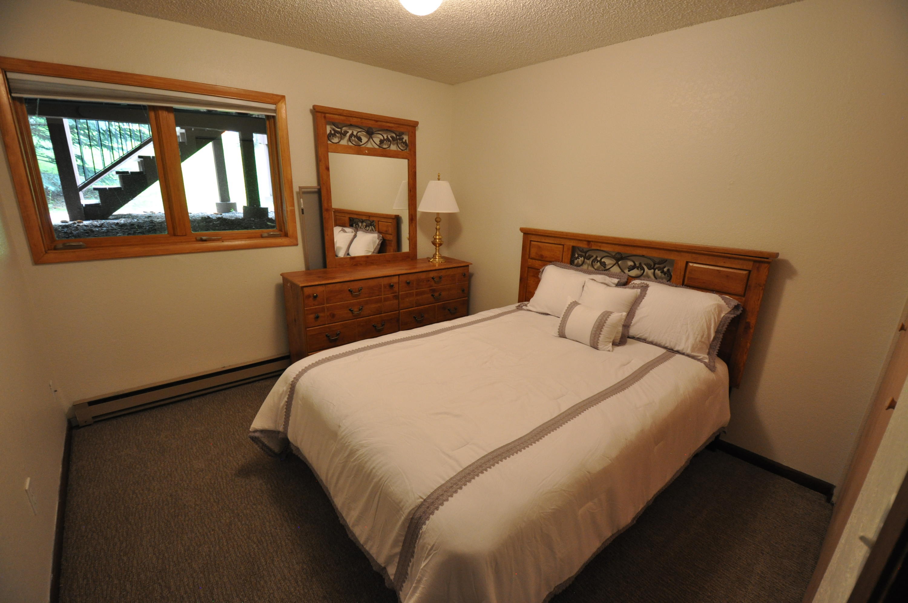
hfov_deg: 100.5
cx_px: 454
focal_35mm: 15
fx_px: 378
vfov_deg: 77.2
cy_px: 302
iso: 800
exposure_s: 1/15
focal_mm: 10
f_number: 4
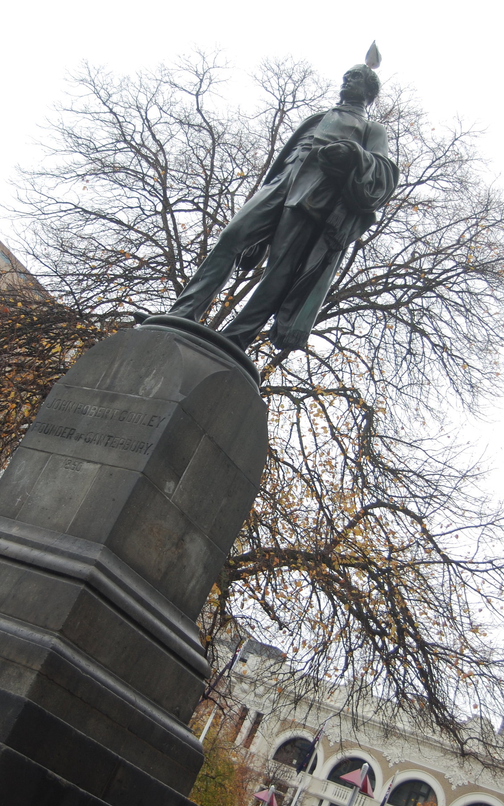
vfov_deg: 38.9
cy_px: 403
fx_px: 1143
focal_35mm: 52
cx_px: 239
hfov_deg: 24.9
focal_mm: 34
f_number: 4.5
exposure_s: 1/80
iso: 200
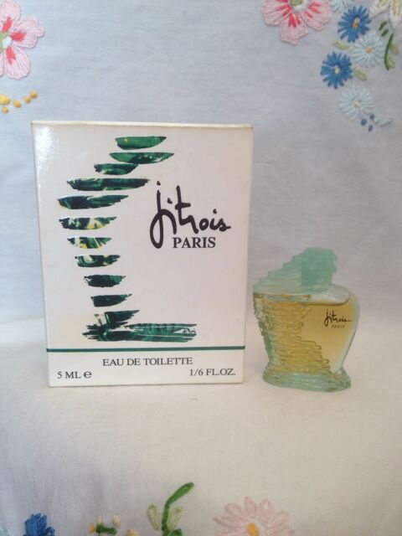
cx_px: 201
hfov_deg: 40.7
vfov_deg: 52.6
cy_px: 268
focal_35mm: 35
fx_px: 542
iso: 50
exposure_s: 1/30
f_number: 2.4
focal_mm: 4.28
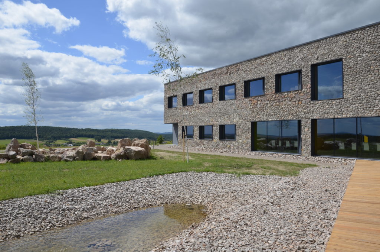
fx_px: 284
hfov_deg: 67.5
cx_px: 190
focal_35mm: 27
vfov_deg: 47.7
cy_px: 126
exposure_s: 1/320
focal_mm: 18
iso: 100
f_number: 9
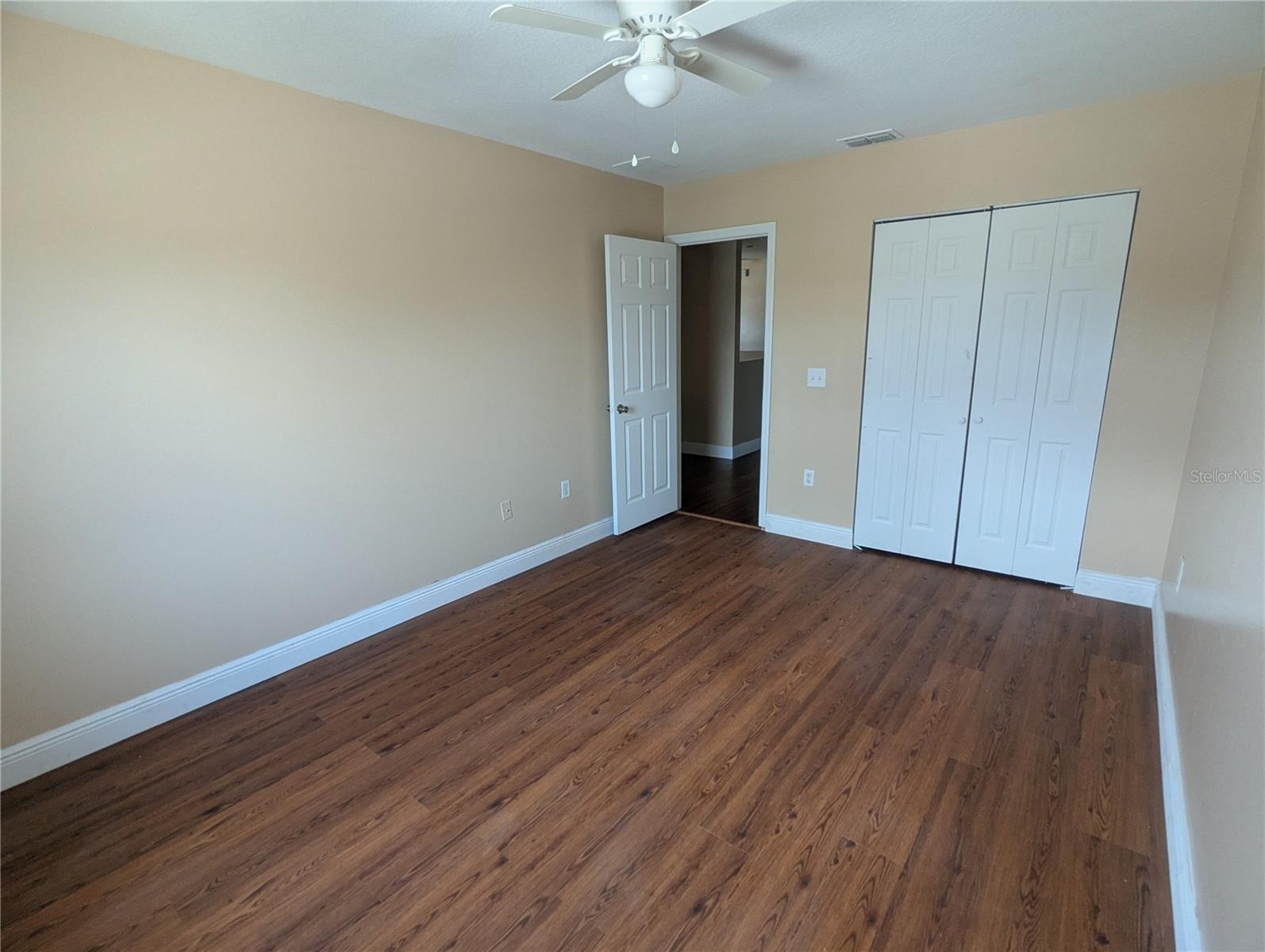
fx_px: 585
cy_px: 476
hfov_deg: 94.4
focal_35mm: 16
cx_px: 632
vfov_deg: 78.2
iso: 147
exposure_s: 1/55
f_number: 2.2
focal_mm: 2.35
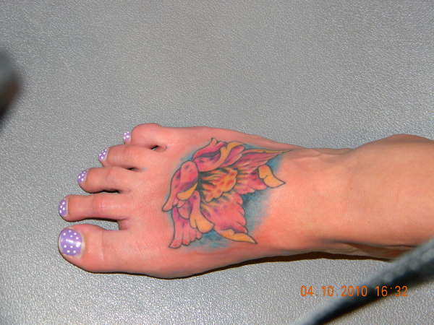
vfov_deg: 17.8
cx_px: 217
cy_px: 162
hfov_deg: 23.6
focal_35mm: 83
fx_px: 1041
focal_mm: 15.1
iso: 200
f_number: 4.5
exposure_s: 1/30
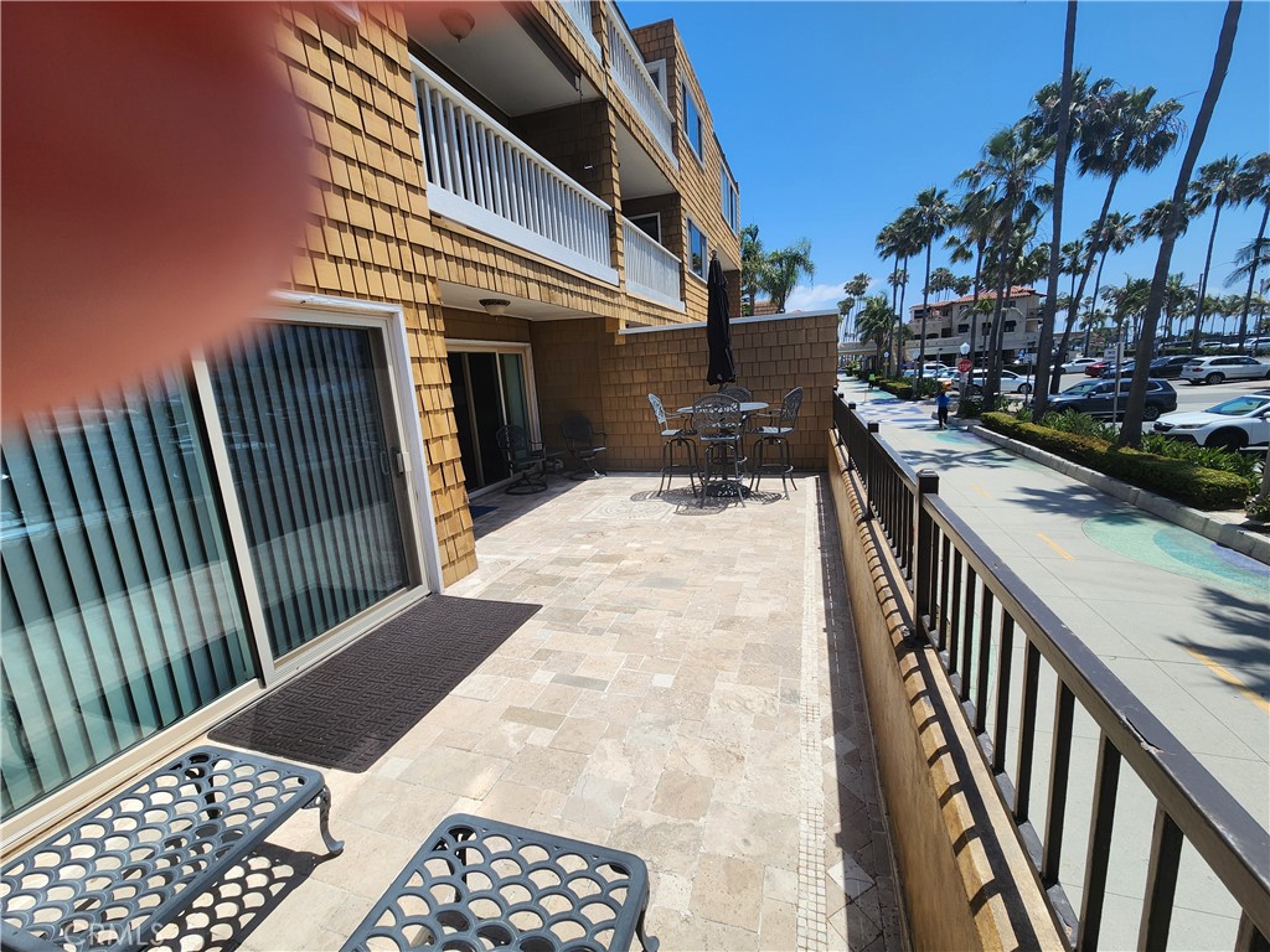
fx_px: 477
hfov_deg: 106.2
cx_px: 635
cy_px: 476
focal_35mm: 13
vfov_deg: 89.9
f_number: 2.2
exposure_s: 1/2314
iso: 50
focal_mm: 2.2
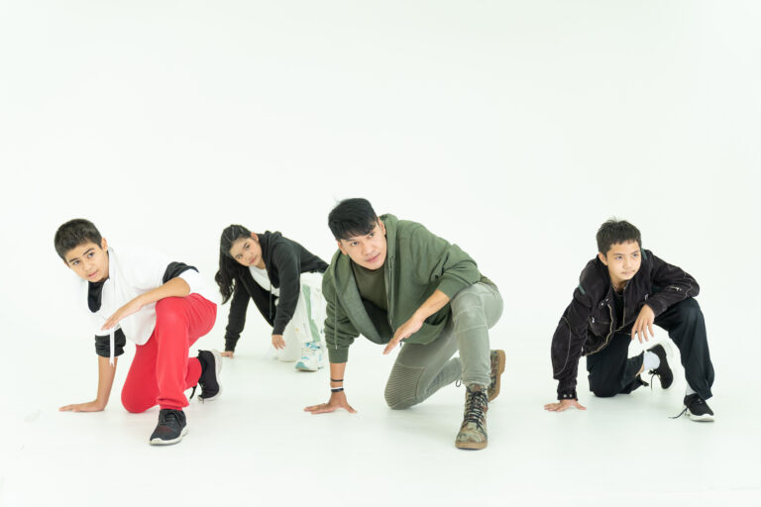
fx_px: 972
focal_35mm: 46
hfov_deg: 42.7
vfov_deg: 29.2
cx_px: 380
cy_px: 254
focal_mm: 46
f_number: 2.8
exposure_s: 1/250
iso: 640
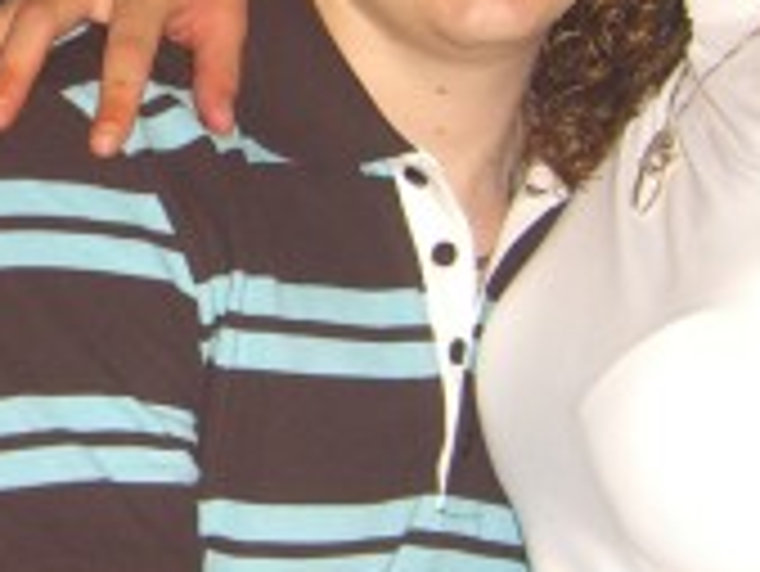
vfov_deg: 11.0
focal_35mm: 135
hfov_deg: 14.2
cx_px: -144
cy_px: 113
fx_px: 2966
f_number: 2.8
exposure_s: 1/60
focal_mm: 7.9
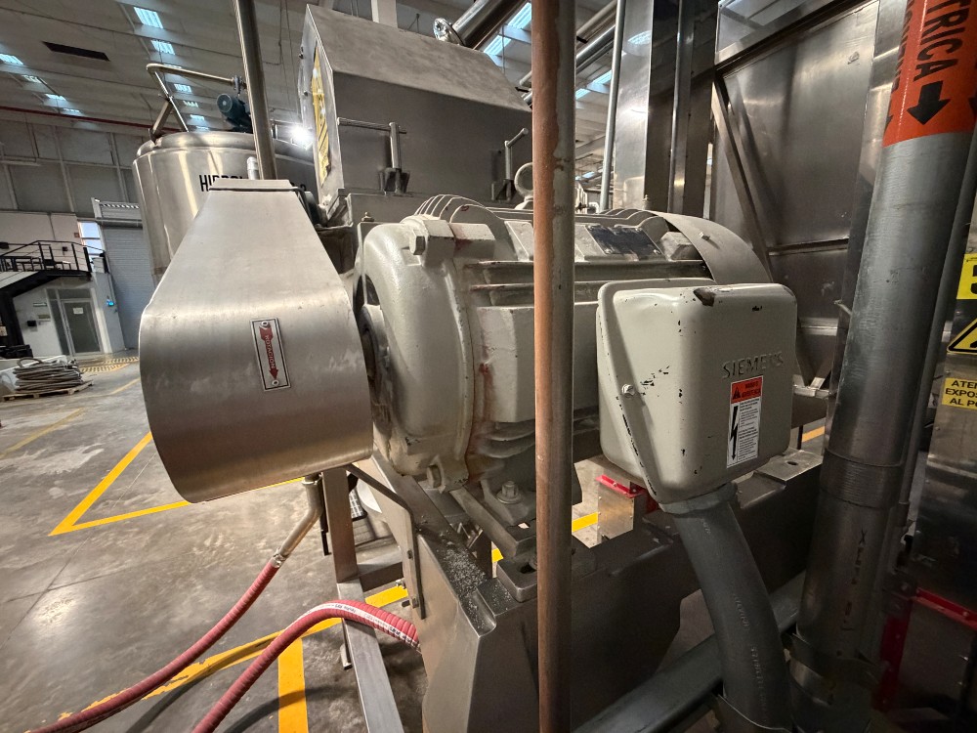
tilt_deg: -9.7
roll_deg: +1.9
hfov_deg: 102.1
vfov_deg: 85.7
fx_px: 395
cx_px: 488
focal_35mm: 14
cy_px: 366
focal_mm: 2.22
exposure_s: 1/40
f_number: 2.2
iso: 1250
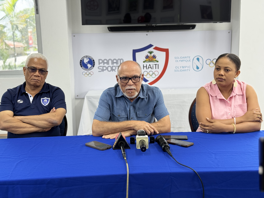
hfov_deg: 39.7
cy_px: 99
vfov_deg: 30.3
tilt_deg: -11.2
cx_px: 132
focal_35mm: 48
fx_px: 366
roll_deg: +1.4
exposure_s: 1/58
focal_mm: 6.76
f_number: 1.78
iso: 64
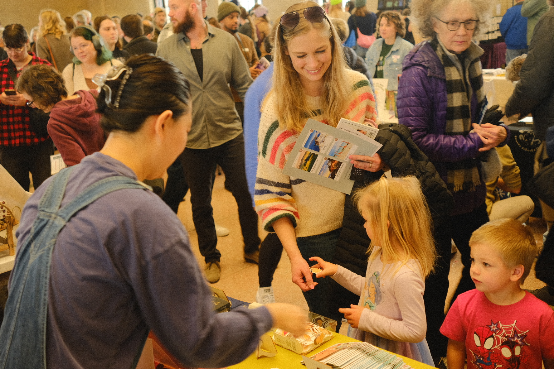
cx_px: 277
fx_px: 631
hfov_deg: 47.4
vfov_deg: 32.6
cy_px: 184
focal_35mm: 41
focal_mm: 27
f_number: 2.8
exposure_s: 1/40
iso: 640
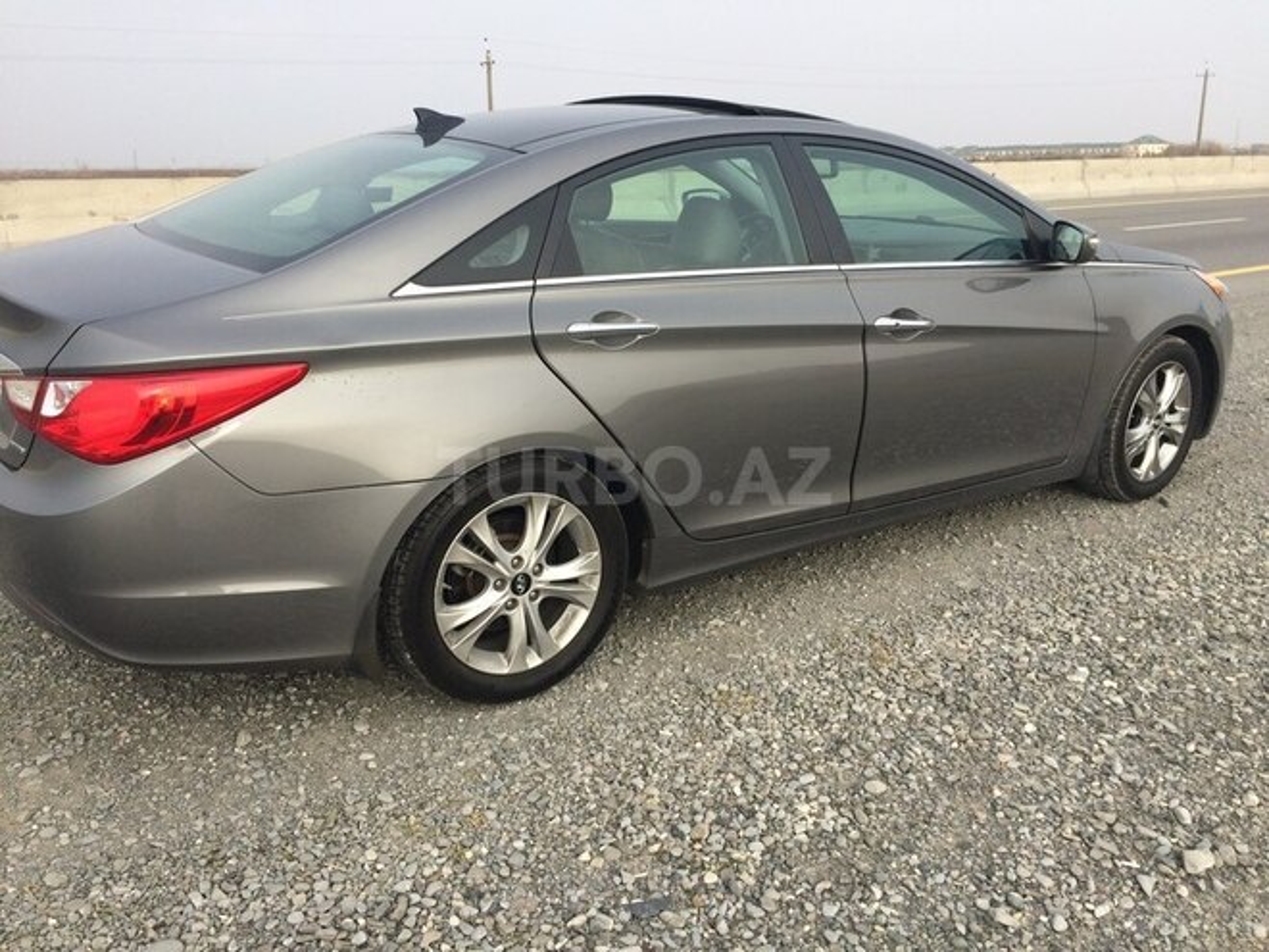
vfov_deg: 48.2
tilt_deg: -15.5
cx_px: 634
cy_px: 476
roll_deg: +0.8
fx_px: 1063
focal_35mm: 29
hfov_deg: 61.7
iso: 32
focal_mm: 4.15
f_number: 2.2
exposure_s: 1/1244
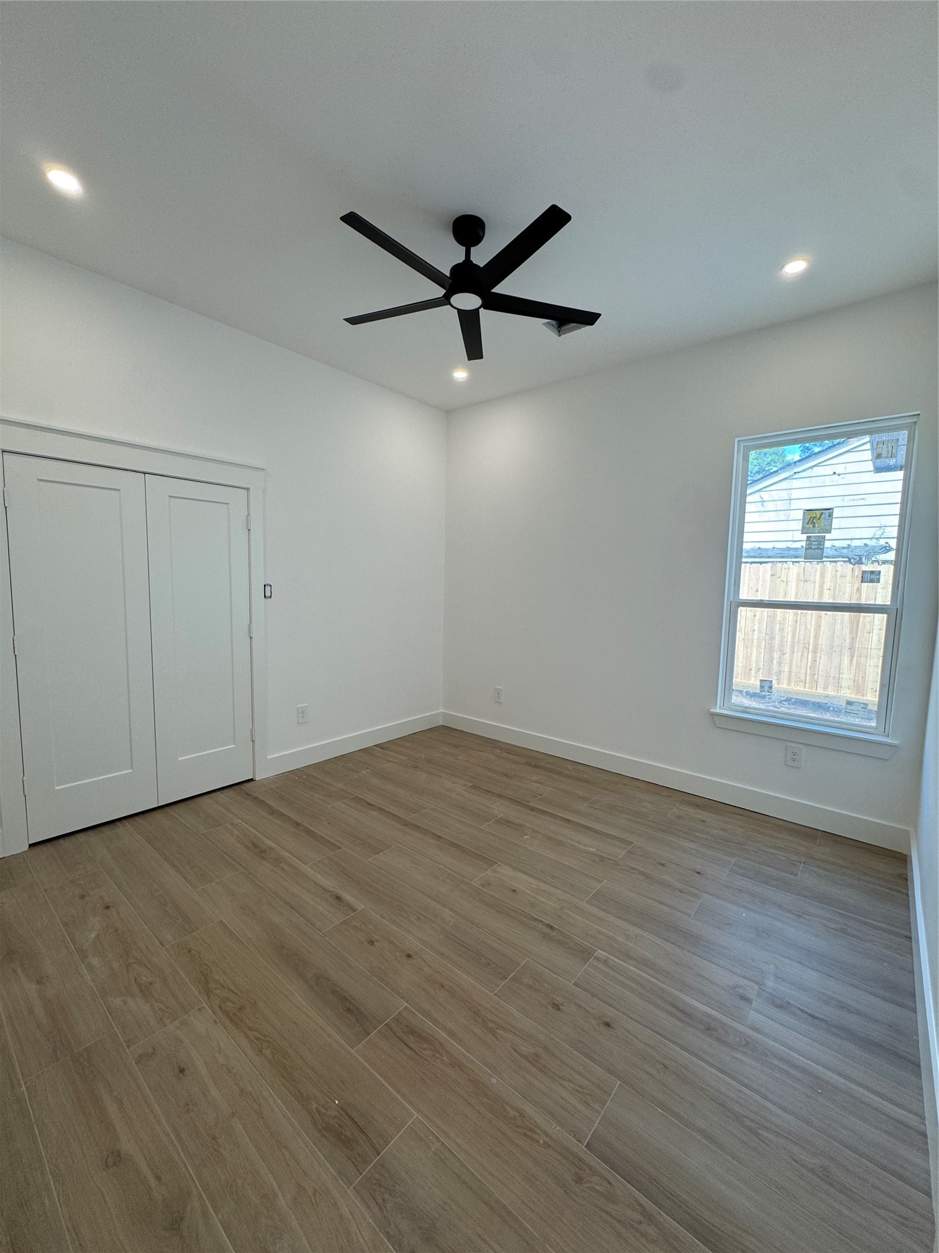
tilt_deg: -5.4
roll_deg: -1.8
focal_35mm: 14
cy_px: 626
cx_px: 470
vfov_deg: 102.1
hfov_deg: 85.7
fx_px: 506
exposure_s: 1/99
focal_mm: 2.22
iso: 80
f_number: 2.2
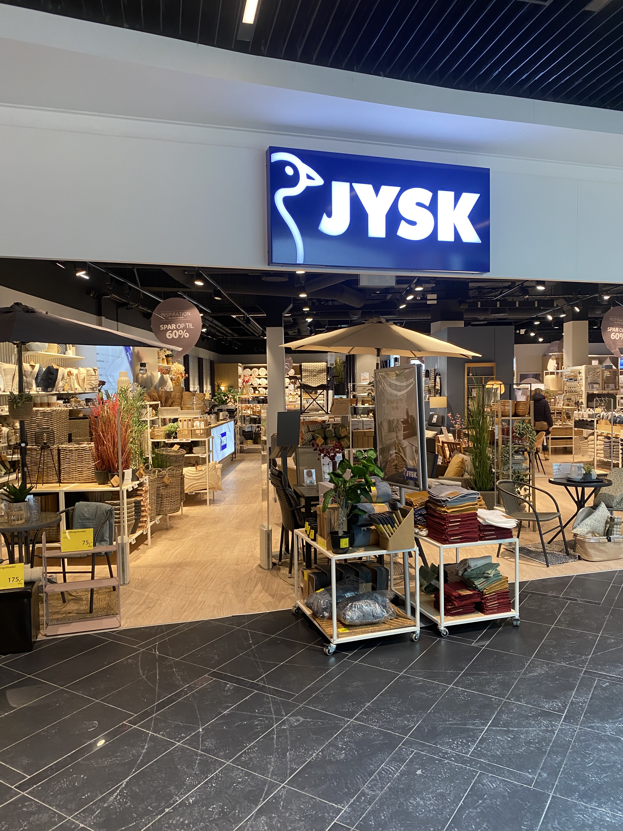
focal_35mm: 26
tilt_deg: -0.5
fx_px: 624
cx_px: 312
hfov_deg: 53.1
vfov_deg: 67.3
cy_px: 416
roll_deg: -0.4
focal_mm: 4.25
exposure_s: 1/50
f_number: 1.8
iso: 100
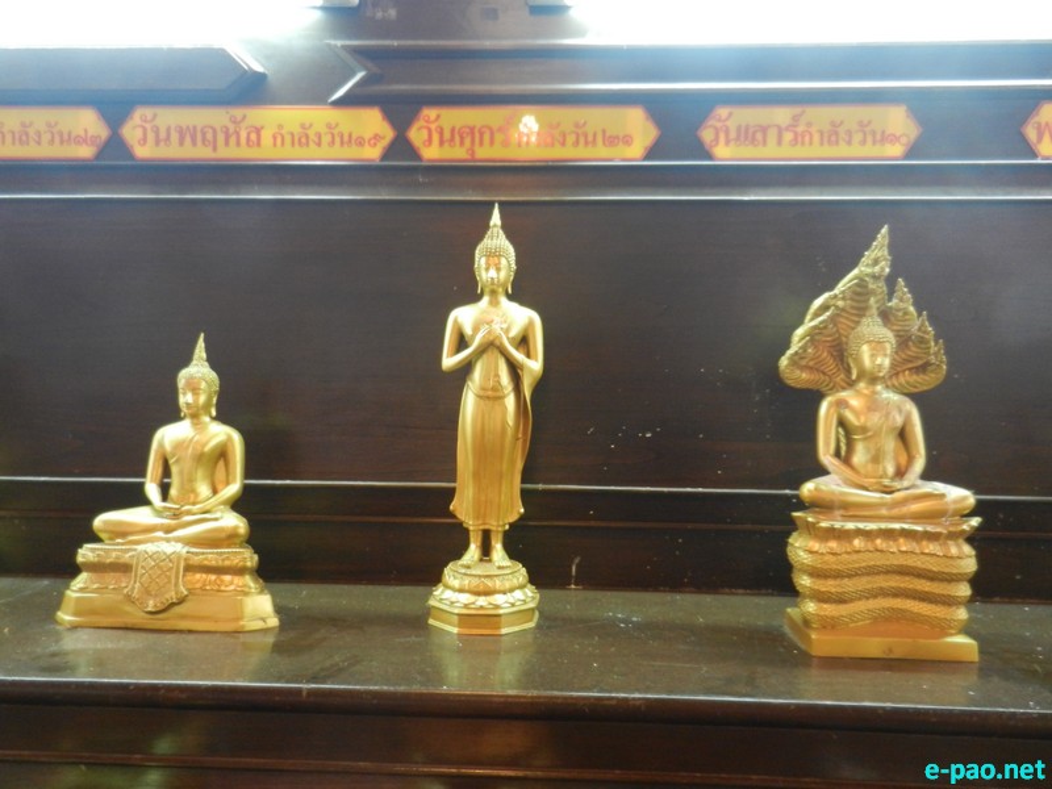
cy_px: 394
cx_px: 526
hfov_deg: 69.4
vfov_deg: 54.9
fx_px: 760
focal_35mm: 25
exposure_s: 1/8
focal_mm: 4.5
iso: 400
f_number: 3.5
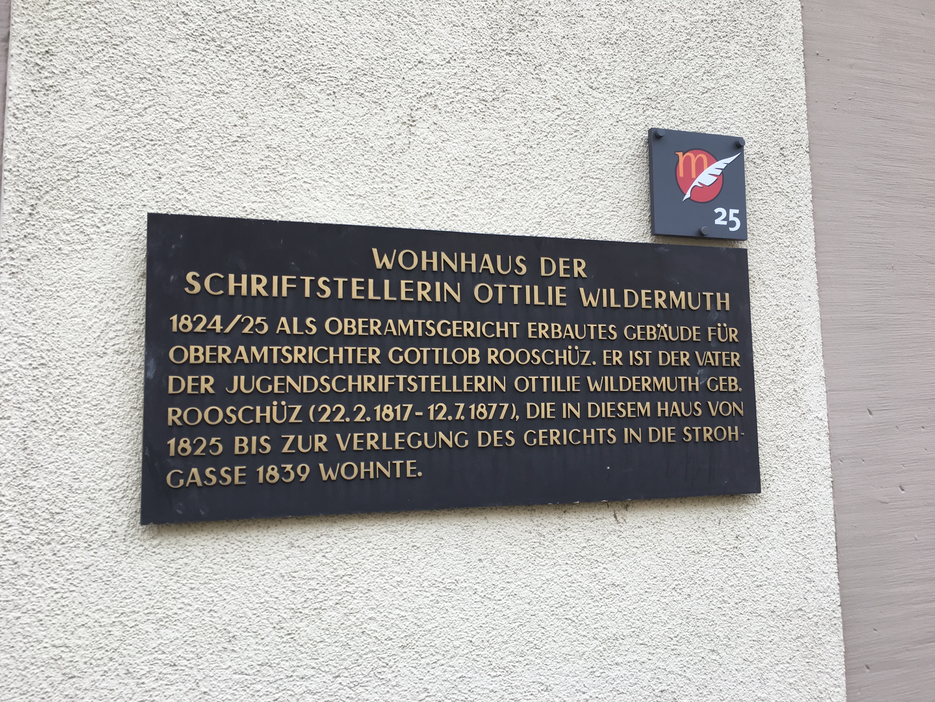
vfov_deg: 48.2
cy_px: 351
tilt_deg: +7.6
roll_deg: +1.2
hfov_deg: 61.7
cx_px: 468
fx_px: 783
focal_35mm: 29
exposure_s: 1/192
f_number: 2.2
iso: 25
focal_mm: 4.15
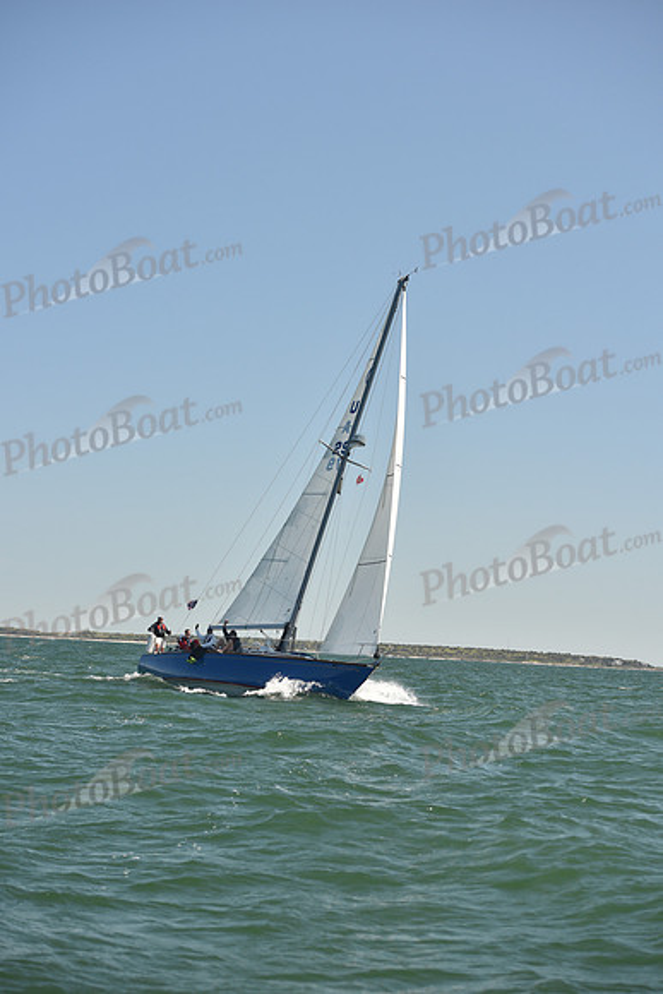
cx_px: 332
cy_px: 497
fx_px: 2070
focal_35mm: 75
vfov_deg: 27.0
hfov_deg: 18.2
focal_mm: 75
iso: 250
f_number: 5
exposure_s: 1/800
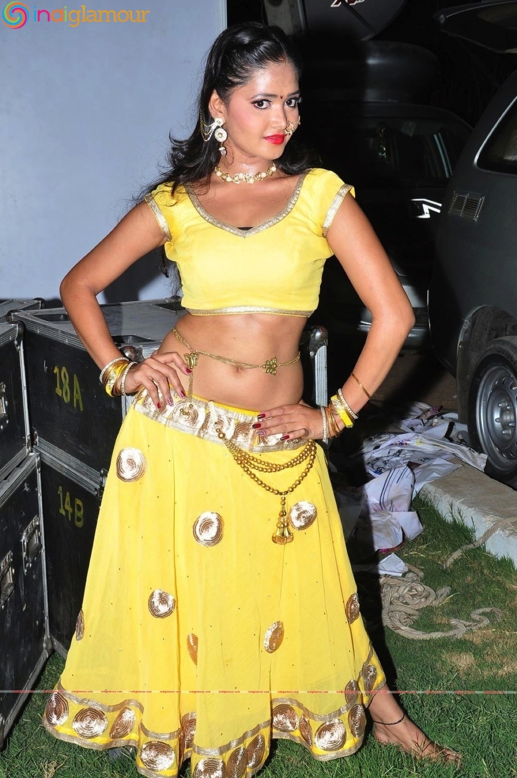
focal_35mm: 52
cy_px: 389
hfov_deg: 25.7
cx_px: 258
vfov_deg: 37.9
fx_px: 1133
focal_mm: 35
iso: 500
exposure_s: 1/125
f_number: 10
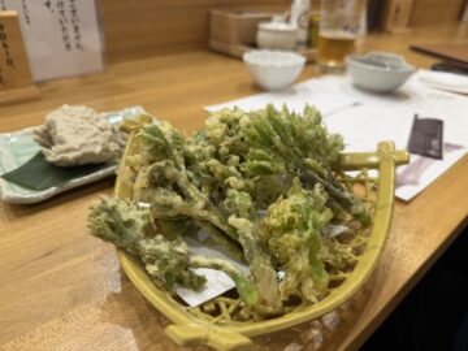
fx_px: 324
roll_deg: -2.8
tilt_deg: -31.1
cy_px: 176
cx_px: 234
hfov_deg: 71.6
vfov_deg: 56.8
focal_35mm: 24
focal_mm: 6.76
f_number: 1.78
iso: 100
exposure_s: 1/60
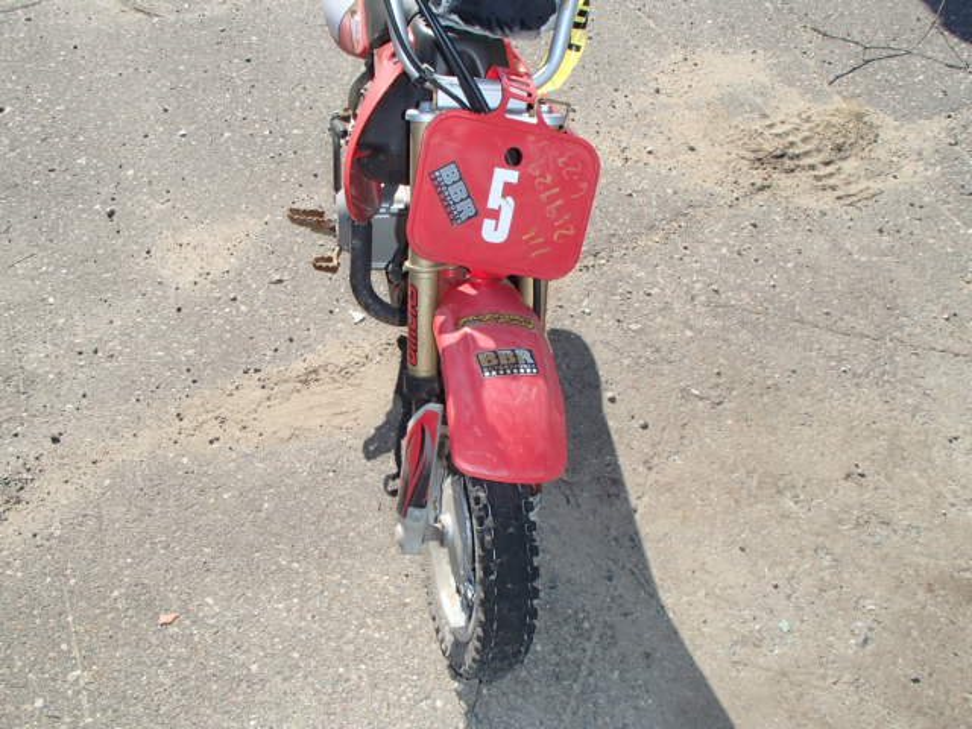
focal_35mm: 28
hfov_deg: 63.4
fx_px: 786
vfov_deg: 49.7
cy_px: 364
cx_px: 486
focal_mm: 5
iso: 100
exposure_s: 1/640
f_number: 3.9
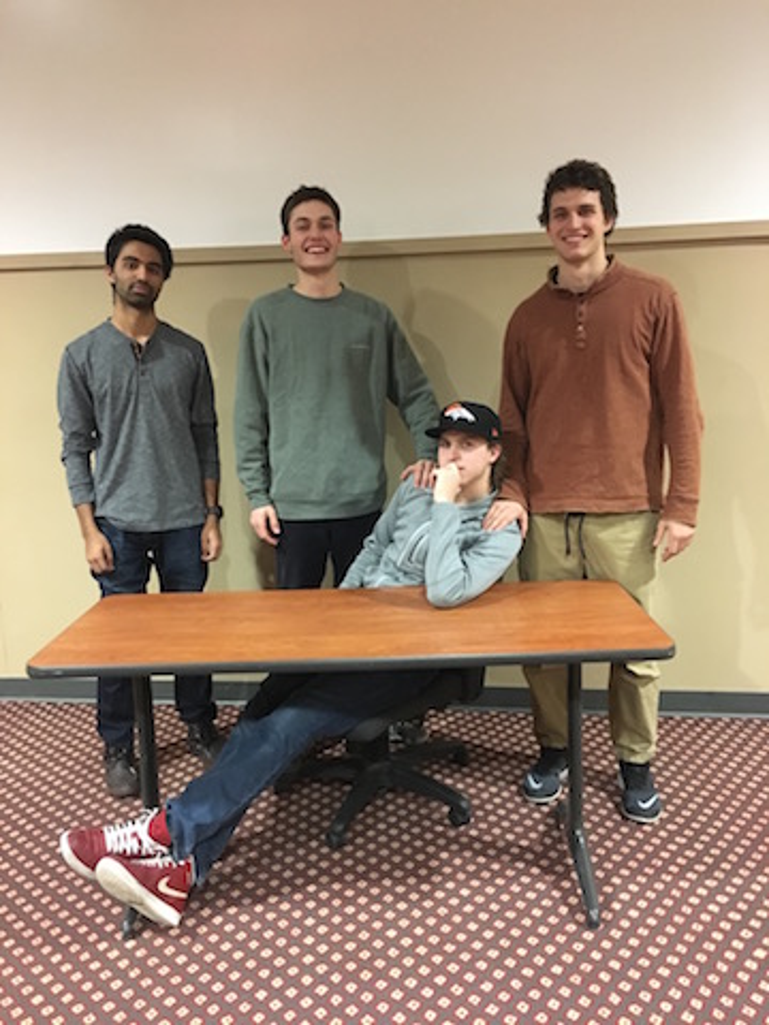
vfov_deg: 61.7
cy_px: 512
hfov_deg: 48.2
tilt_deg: -9.0
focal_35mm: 29
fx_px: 859
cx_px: 384
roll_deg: +4.3
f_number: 2.2
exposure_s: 1/15
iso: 320
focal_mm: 4.15
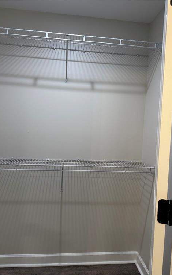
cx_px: 90
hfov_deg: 47.6
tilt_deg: -2.6
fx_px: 195
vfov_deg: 70.4
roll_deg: -2.5
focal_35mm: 26
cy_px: 139
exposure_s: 1/120
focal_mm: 6.76
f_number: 1.78
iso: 160
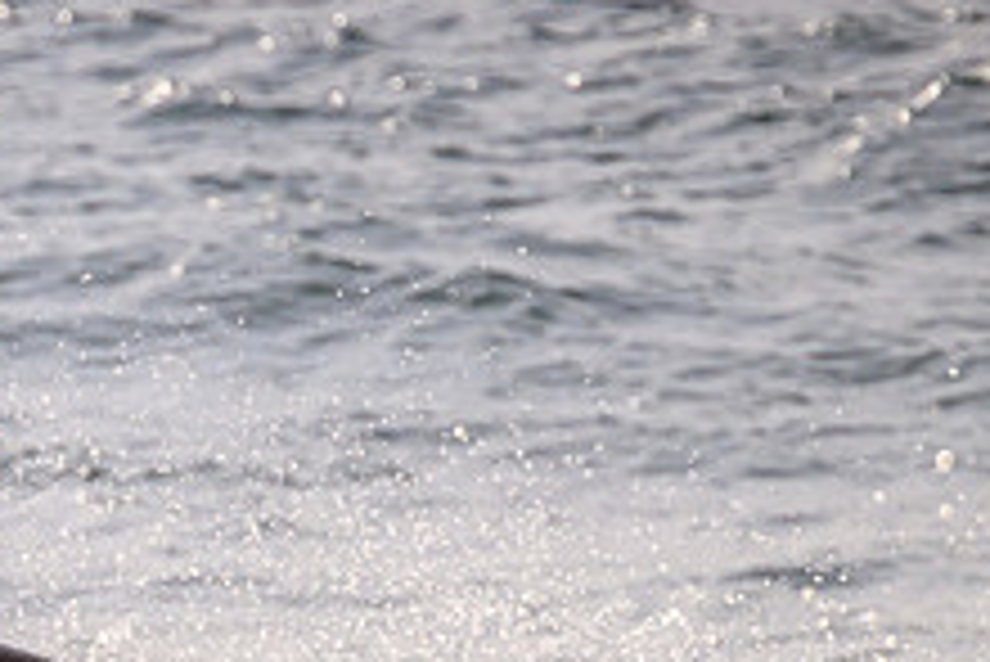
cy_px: 677
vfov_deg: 0.6
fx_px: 60097
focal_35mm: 2184
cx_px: -82
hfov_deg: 0.9
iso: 560
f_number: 11
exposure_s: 1/2000
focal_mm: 800
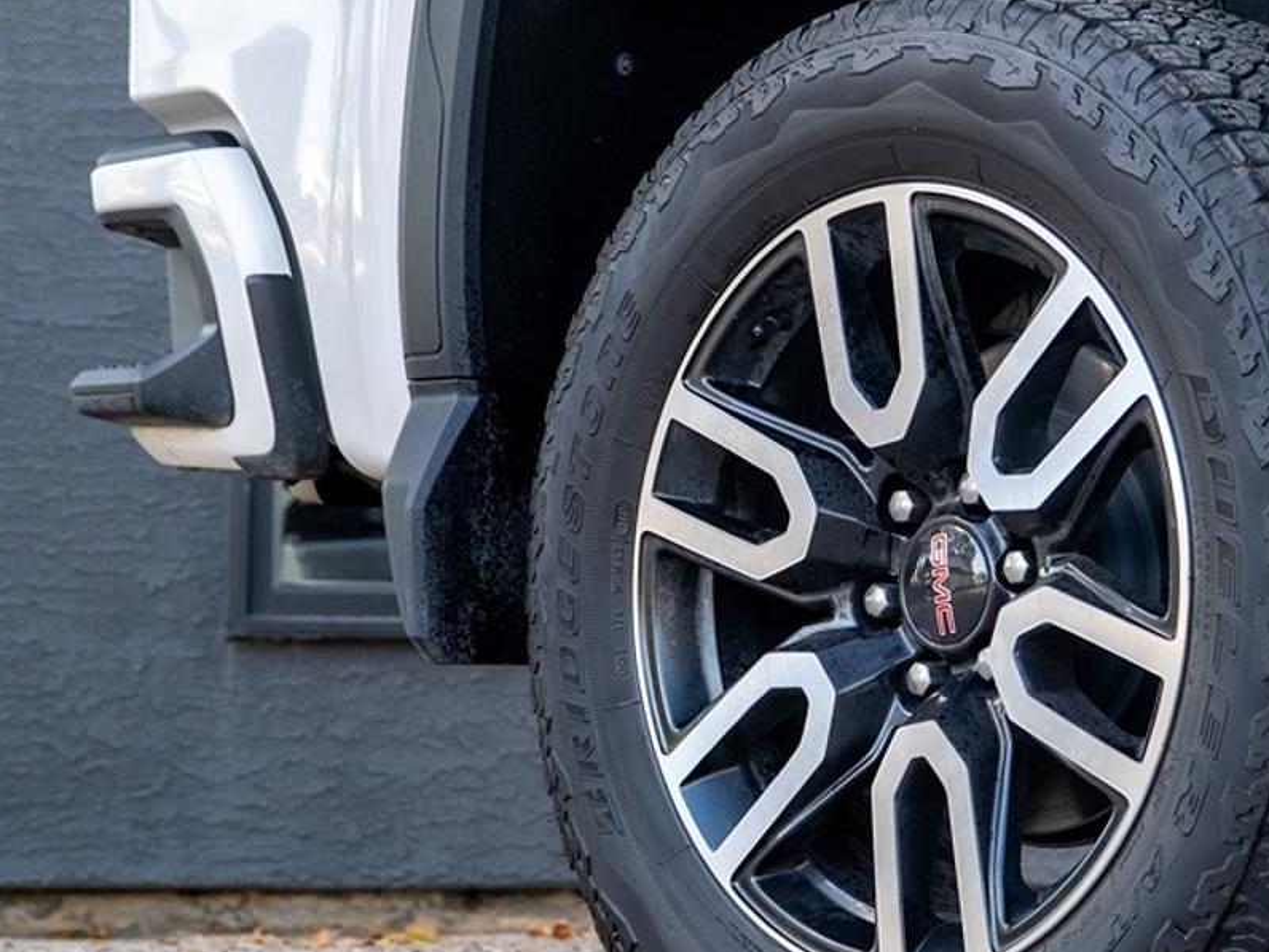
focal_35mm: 136
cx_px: 905
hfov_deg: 14.5
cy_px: 176
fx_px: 4986
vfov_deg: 10.9
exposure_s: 1/160
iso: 320
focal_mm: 48
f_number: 4
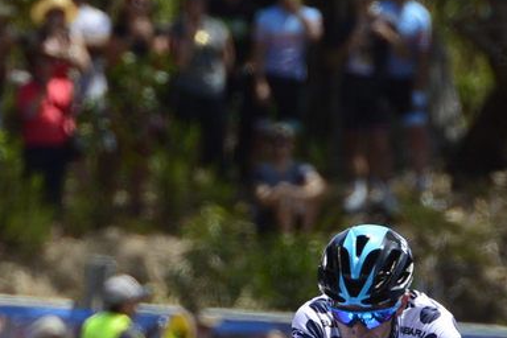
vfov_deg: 1.1
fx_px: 17589
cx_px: 401
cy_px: 486
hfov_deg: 1.7
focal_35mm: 1249
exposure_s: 1/1000
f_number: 11
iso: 800
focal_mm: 400
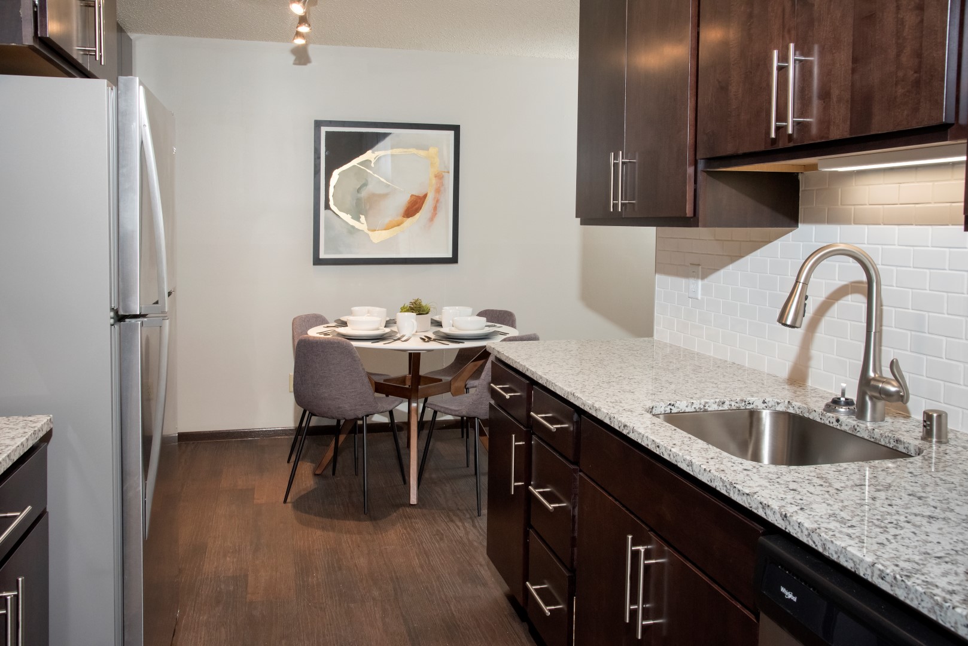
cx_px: 484
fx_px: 807
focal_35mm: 30
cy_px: 323
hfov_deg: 61.9
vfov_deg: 43.6
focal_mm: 30
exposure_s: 1/25
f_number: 13
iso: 1600
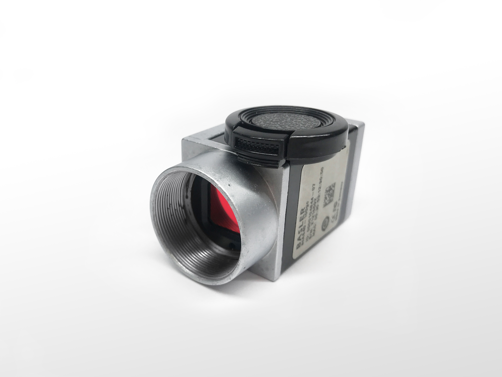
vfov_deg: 48.2
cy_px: 192
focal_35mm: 29
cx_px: 257
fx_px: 421
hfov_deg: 61.7
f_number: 1.8
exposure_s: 1/165
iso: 20
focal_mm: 3.99
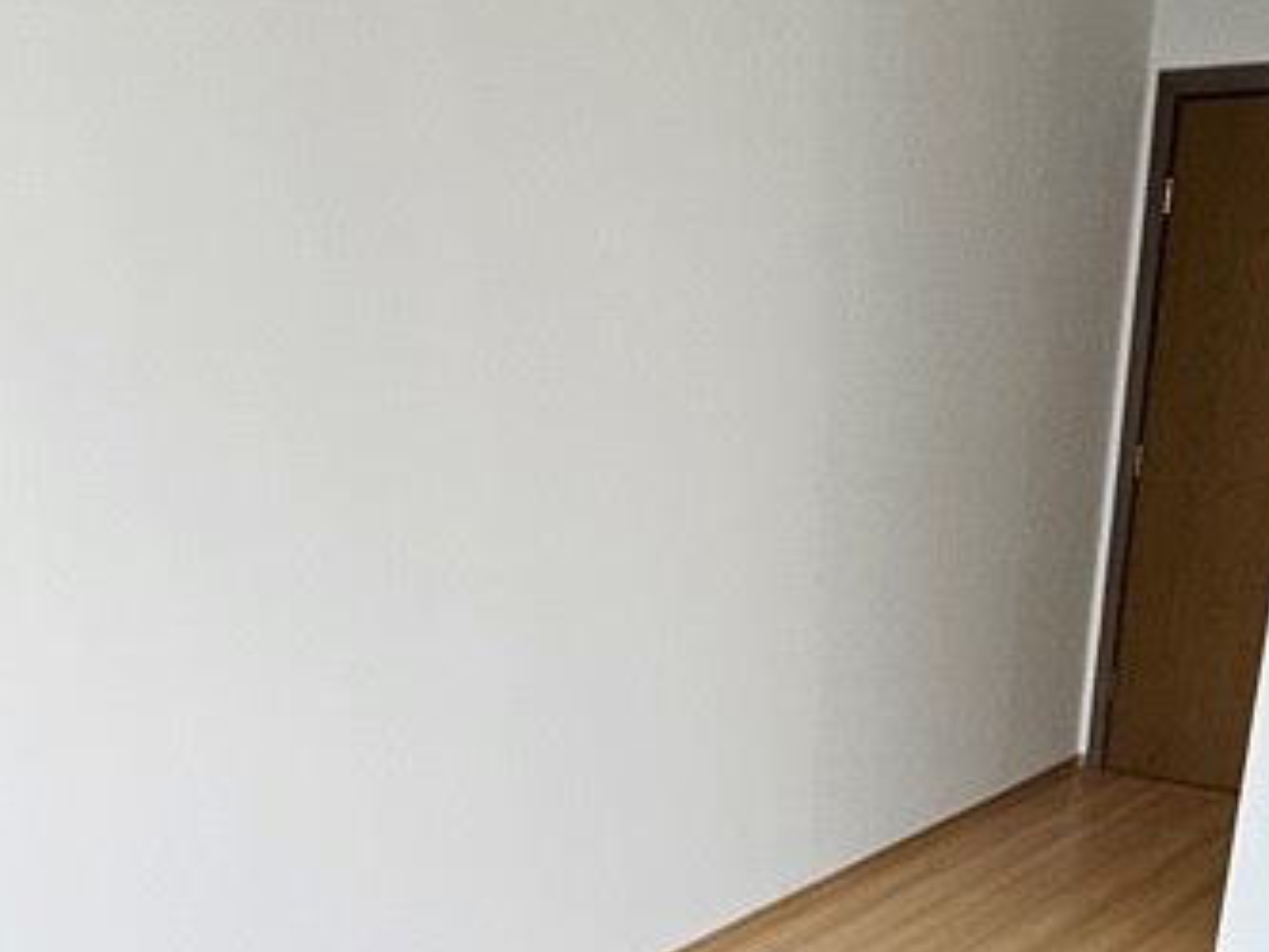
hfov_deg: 46.4
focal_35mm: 40
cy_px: 1325
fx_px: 1467
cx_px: 777
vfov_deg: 27.8
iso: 50
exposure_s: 1/50
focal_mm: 1.7
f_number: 2.2
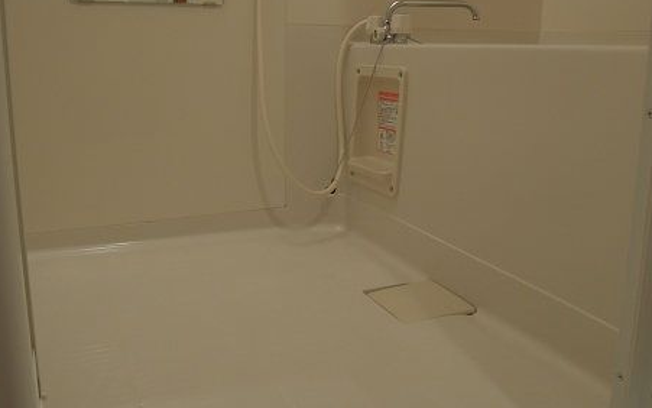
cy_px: 149
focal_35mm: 35
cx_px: 328
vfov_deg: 36.1
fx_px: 622
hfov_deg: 55.3
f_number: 3
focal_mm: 5.5
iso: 220
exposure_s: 1/50
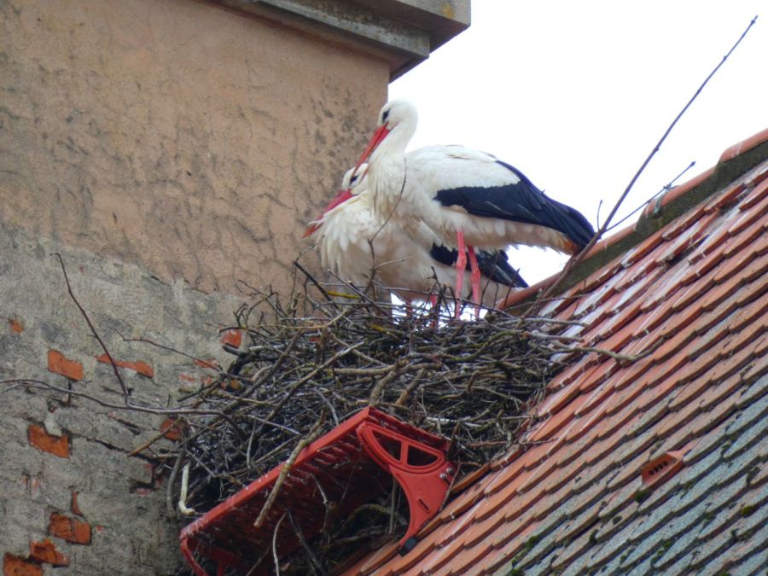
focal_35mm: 1110
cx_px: 384
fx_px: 24627
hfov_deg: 1.8
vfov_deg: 1.3
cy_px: 288
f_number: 5.7
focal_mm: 198.9
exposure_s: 1/125
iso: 125
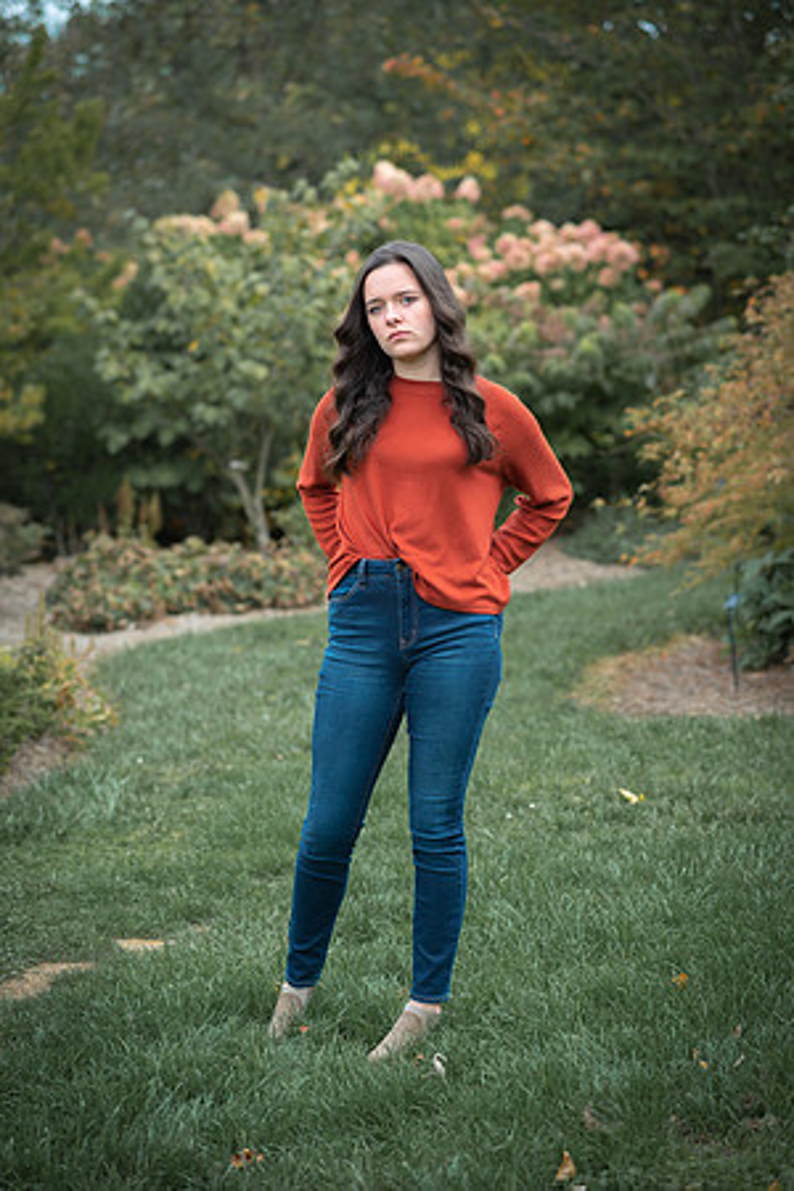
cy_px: 596
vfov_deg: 23.9
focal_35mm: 85
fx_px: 2812
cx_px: 397
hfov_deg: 16.1
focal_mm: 85
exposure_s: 1/500
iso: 125
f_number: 2.8
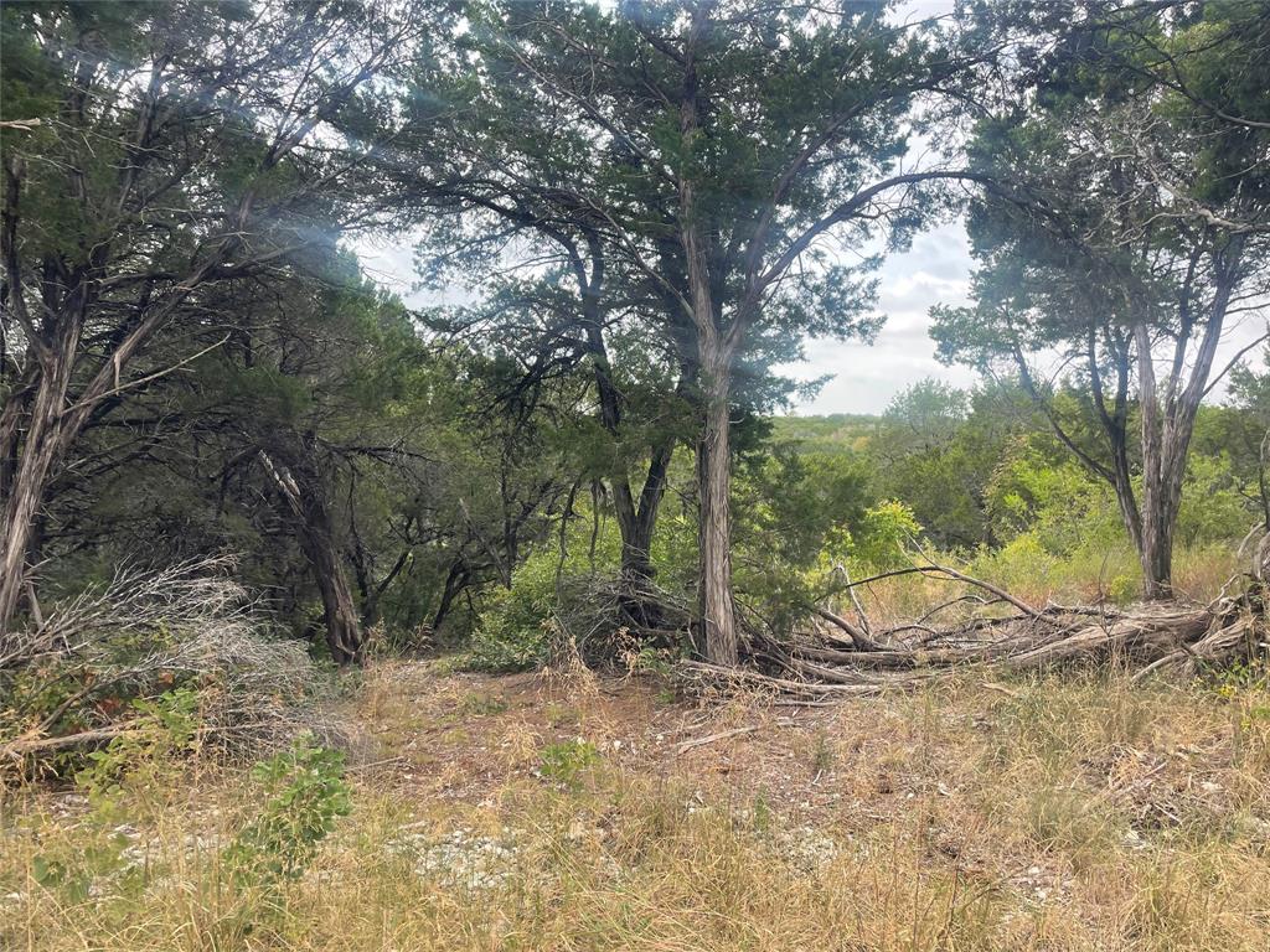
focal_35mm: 26
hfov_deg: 67.3
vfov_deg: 53.1
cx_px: 635
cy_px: 476
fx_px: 954
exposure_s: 1/972
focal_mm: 4.2
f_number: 1.6
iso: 32
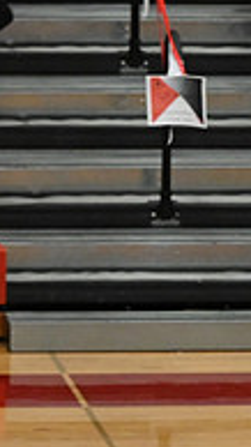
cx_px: 645
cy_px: 363
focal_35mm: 525
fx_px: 6217
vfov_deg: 4.1
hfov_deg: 2.3
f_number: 4
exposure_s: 1/400
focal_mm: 112
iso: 5000
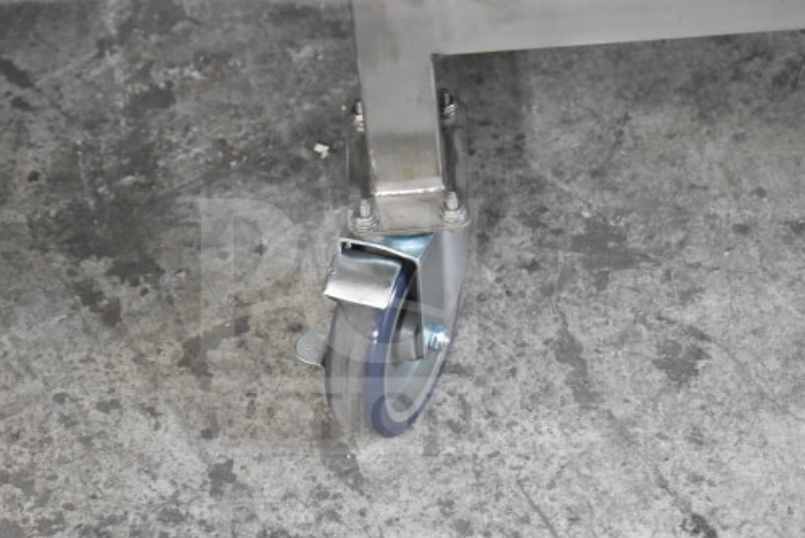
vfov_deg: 13.6
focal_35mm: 101
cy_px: 326
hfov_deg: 20.3
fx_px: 2251
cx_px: 338
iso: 6400
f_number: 5.6
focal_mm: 55
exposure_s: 1/125
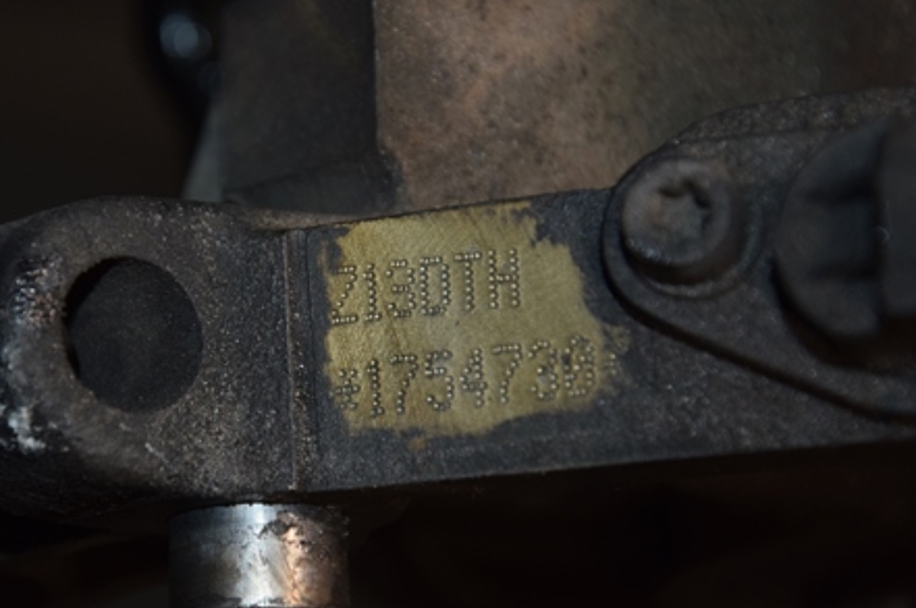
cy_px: 266
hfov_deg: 9.0
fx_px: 5813
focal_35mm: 229
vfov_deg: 6.0
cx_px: 258
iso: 800
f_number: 5.6
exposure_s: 1/60
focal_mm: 105
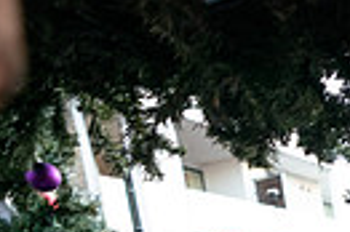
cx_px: 598
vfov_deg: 16.1
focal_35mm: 71
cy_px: 423
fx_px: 689
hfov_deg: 21.1
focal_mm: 16
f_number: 4
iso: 3200
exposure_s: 1/30
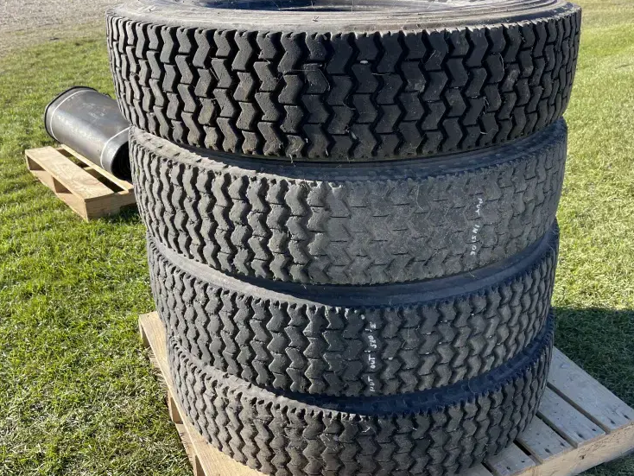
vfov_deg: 41.8
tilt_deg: -23.8
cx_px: 328
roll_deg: +0.1
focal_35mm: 34
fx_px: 623
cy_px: 224
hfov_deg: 53.9
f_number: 1.6
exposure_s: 1/861
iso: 32
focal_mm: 5.1
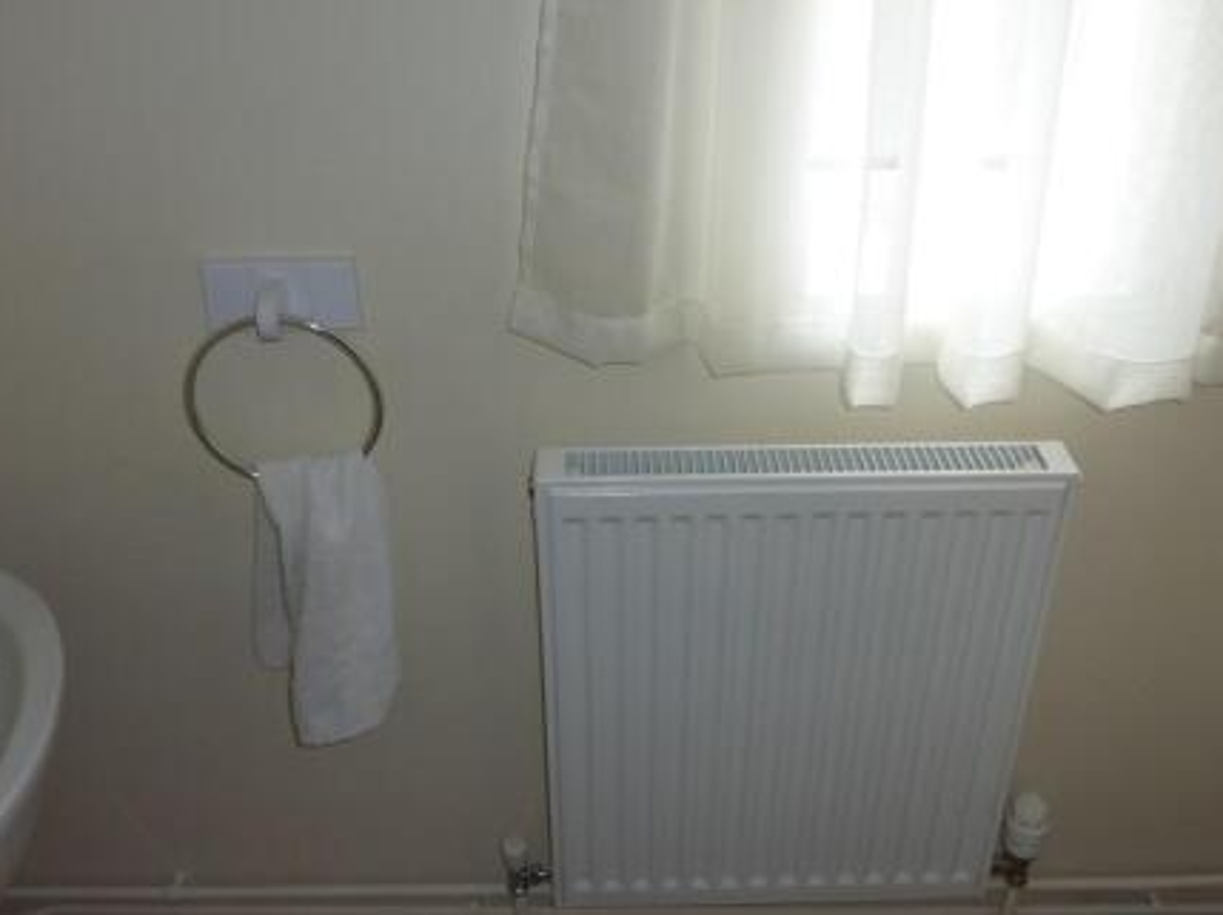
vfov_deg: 41.7
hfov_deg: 54.0
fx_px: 1200
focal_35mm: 34
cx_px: 617
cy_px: 412
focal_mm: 4.1
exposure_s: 1/30
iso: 100
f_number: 3.3
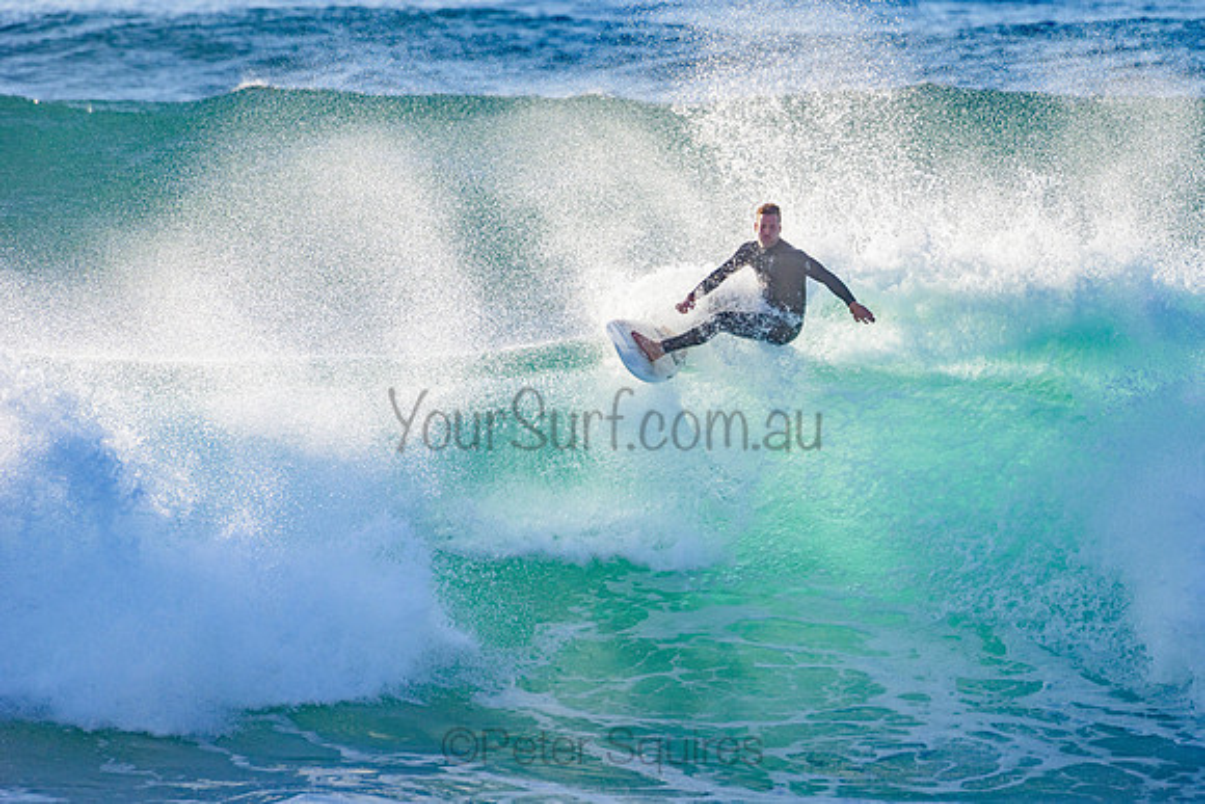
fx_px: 20530
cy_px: 402
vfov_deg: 2.2
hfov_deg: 3.4
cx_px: 739
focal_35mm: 613
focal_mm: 500
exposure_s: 1/2000
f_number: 5.6
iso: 200
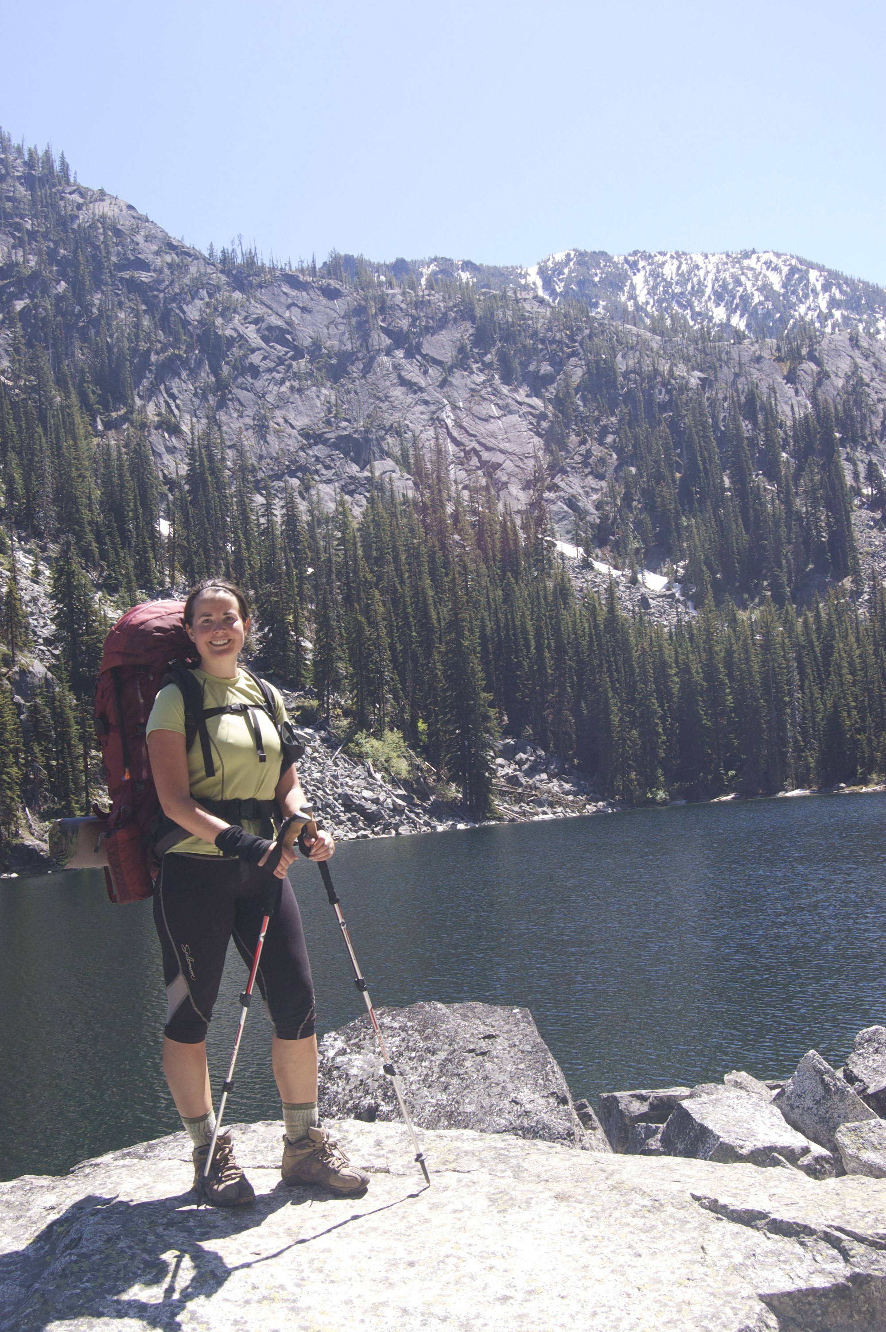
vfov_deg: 46.4
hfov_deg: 31.8
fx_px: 1553
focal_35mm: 42
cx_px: 443
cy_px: 666
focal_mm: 28
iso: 800
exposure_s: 1/400
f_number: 10
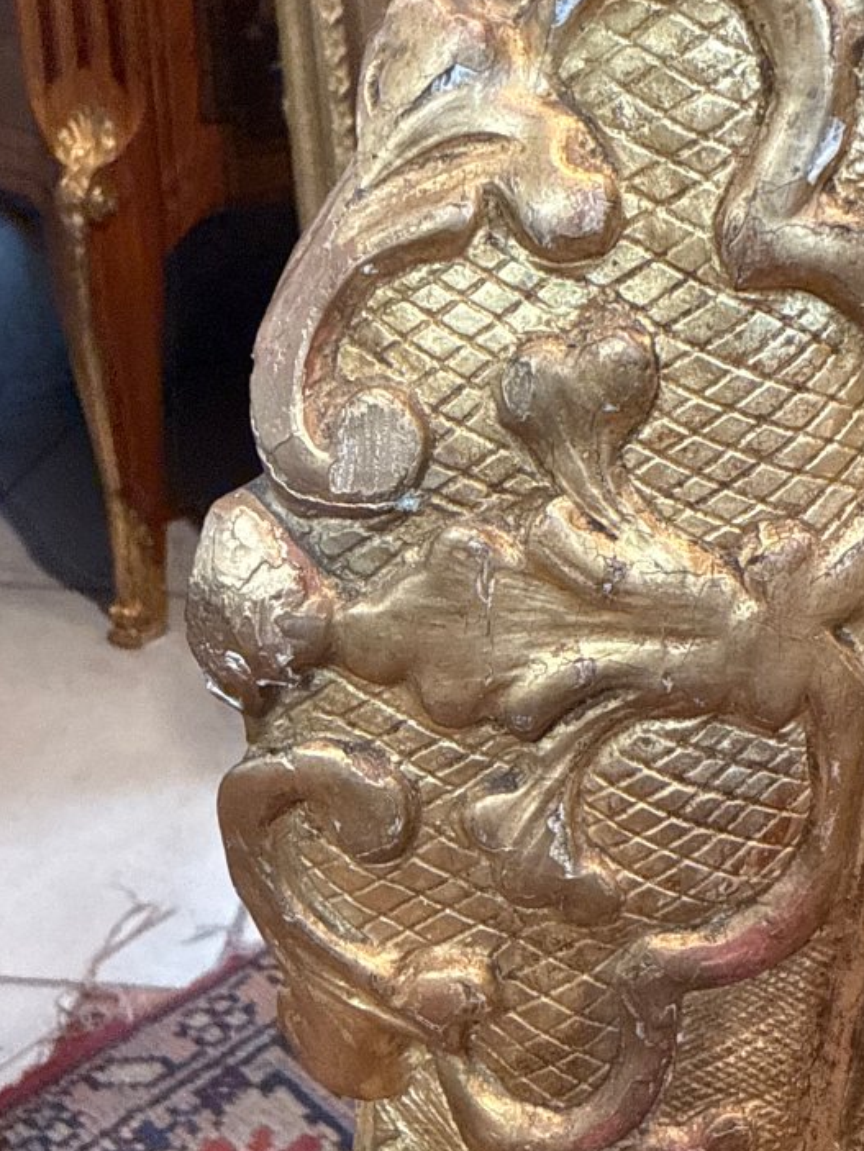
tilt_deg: -21.8
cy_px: 571
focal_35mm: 41
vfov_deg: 45.8
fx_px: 1364
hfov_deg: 34.9
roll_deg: -1.7
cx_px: 567
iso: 400
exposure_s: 1/50
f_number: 2.2
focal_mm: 2.22
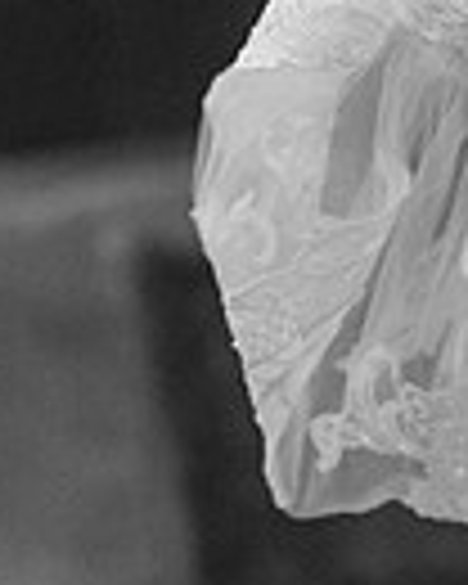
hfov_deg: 9.3
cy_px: 369
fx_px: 2822
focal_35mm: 163
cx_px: 648
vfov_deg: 11.8
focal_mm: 50
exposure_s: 1/125
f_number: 2.8
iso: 12800
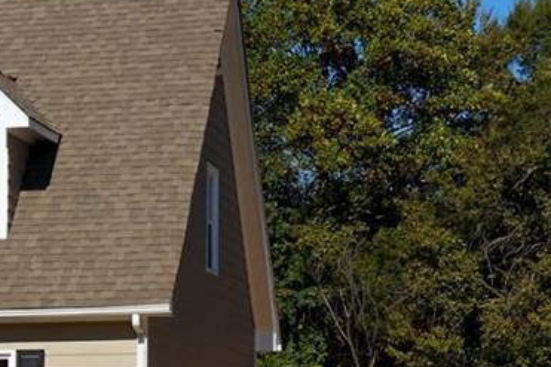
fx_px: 1581
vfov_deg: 13.0
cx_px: -104
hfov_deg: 18.7
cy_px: 391
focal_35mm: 103
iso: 100
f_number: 11
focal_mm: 25
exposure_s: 1/320
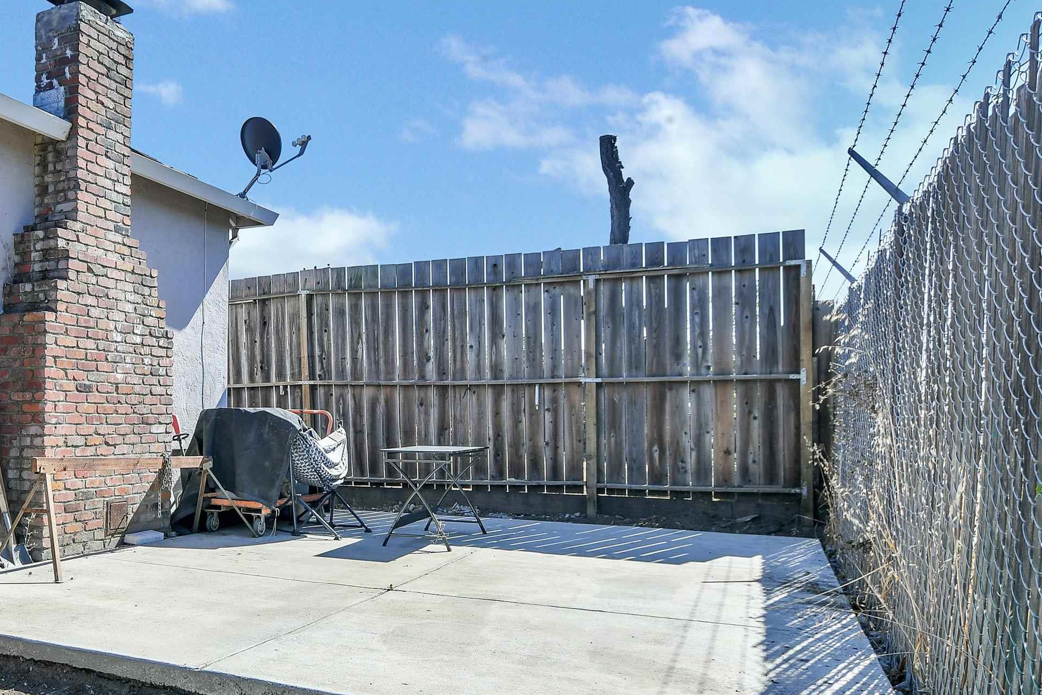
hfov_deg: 68.1
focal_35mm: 24
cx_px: 239
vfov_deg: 52.8
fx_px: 695
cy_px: 412
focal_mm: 10
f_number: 5
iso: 200
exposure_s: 1/500
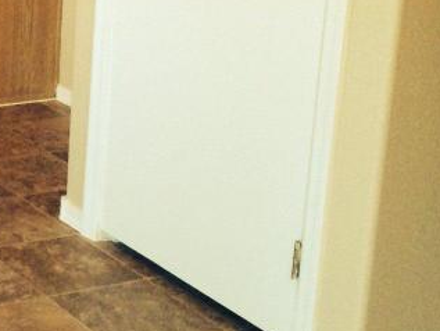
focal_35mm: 97
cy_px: 6
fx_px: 1233
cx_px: -265
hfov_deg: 17.6
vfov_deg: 15.0
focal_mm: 4.12
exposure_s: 1/30
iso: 200
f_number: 2.2
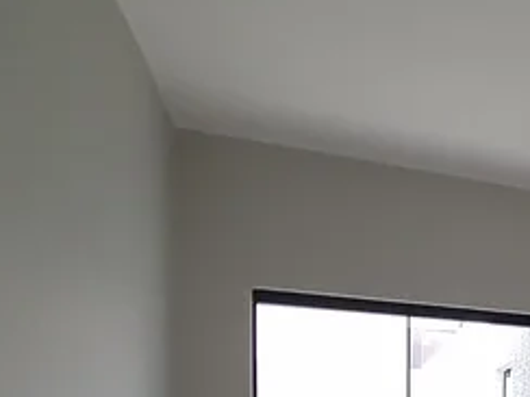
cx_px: 654
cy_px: 504
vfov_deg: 27.8
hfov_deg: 33.7
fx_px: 674
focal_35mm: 44
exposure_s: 1/60
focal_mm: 1.74
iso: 320
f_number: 2.2
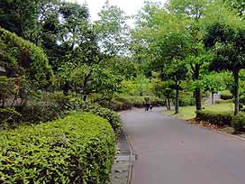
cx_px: 190
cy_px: 92
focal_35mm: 49
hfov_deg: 37.7
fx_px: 347
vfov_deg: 29.7
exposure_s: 1/200
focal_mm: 4.3
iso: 100
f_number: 3.2
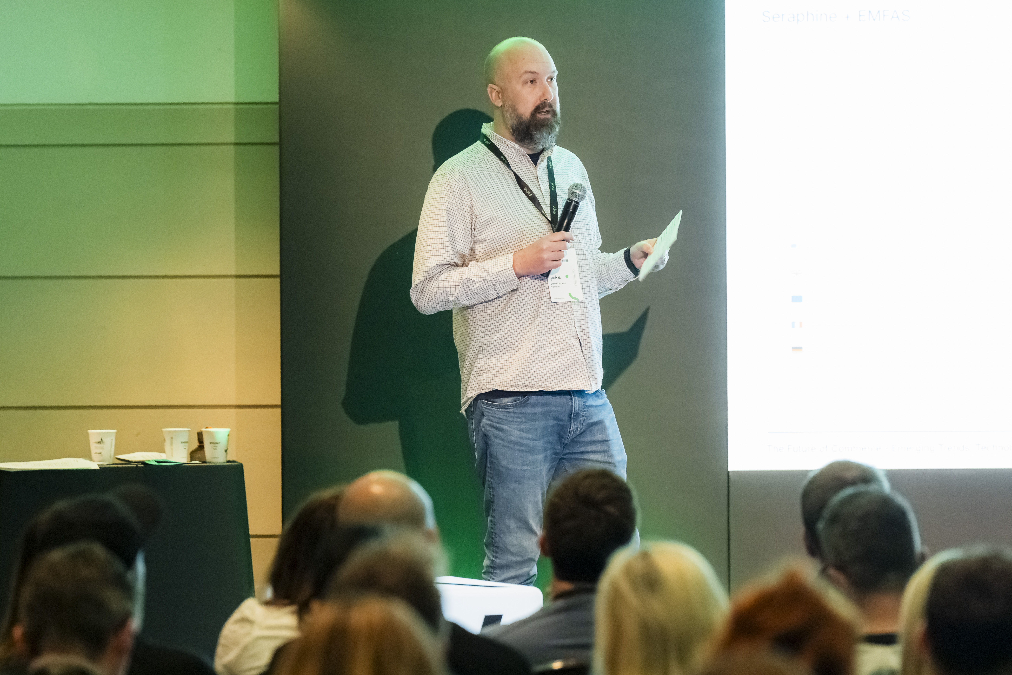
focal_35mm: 200
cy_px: 338
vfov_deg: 6.9
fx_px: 5622
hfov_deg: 10.3
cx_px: 506
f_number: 4
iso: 6400
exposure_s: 1/160
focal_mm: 200
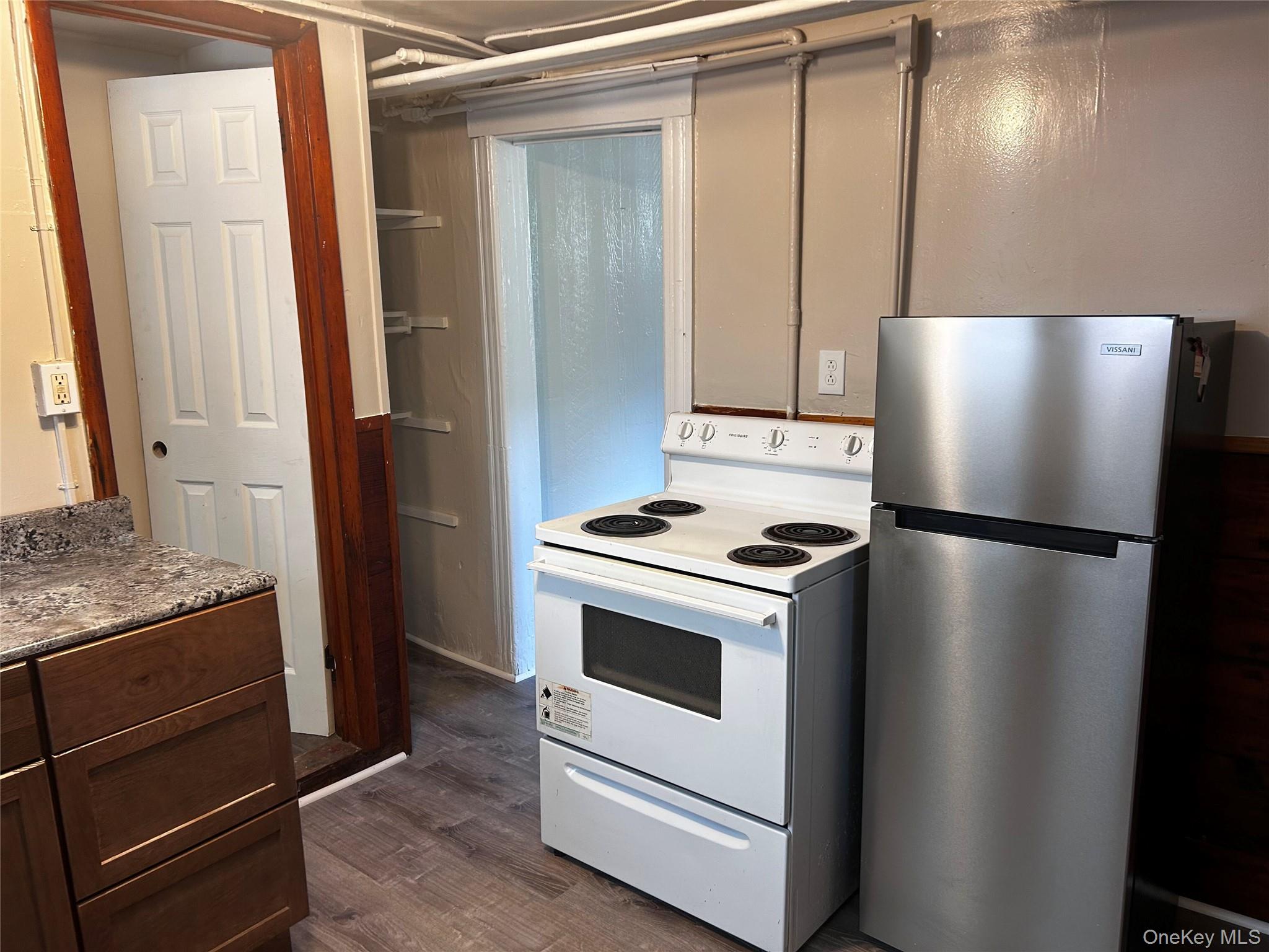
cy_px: 476
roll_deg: +1.4
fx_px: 953
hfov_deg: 67.3
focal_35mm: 26
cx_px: 634
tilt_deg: -11.5
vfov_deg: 53.1
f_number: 1.5
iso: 80
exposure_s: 1/60
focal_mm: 5.7
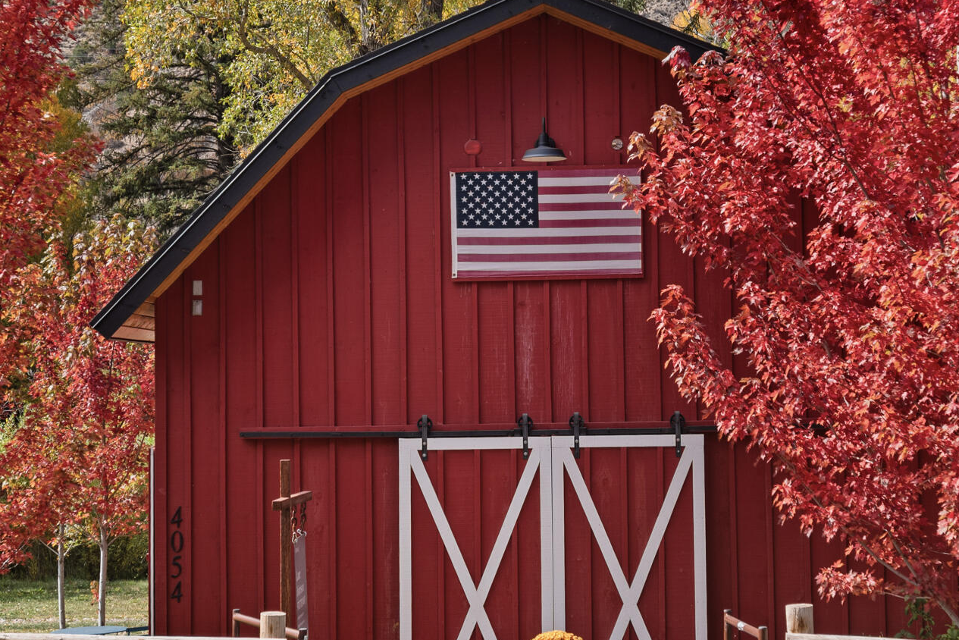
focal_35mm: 83
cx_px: 553
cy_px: 173
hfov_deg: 24.4
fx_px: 2211
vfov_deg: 16.4
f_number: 7.1
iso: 160
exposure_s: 1/100
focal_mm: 35
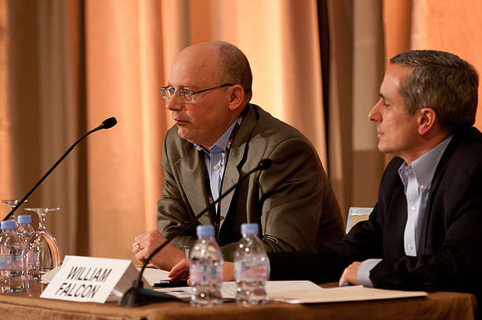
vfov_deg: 8.1
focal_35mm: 168
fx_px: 2246
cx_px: 241
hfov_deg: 12.2
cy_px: 160
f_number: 2.8
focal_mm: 112
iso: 800
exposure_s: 1/100
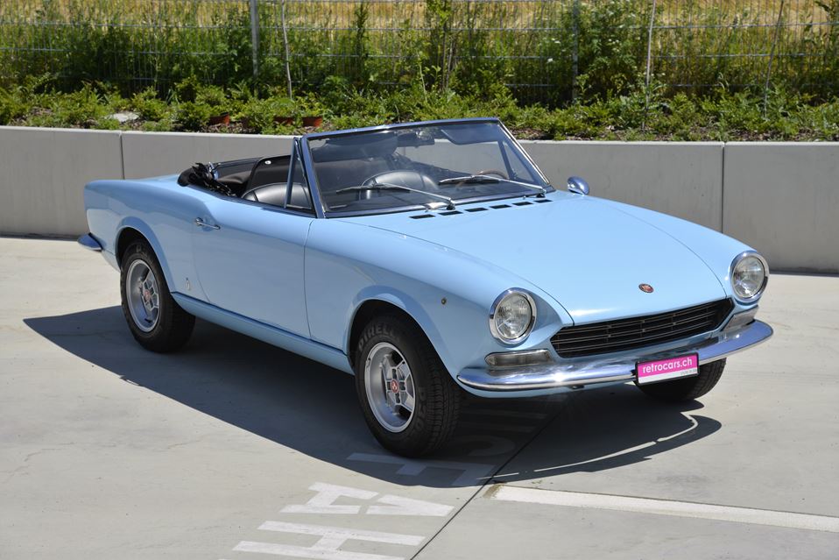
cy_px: 280
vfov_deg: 18.2
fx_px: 1748
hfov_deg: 27.0
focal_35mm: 75
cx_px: 420
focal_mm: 75
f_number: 9
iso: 100
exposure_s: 1/320
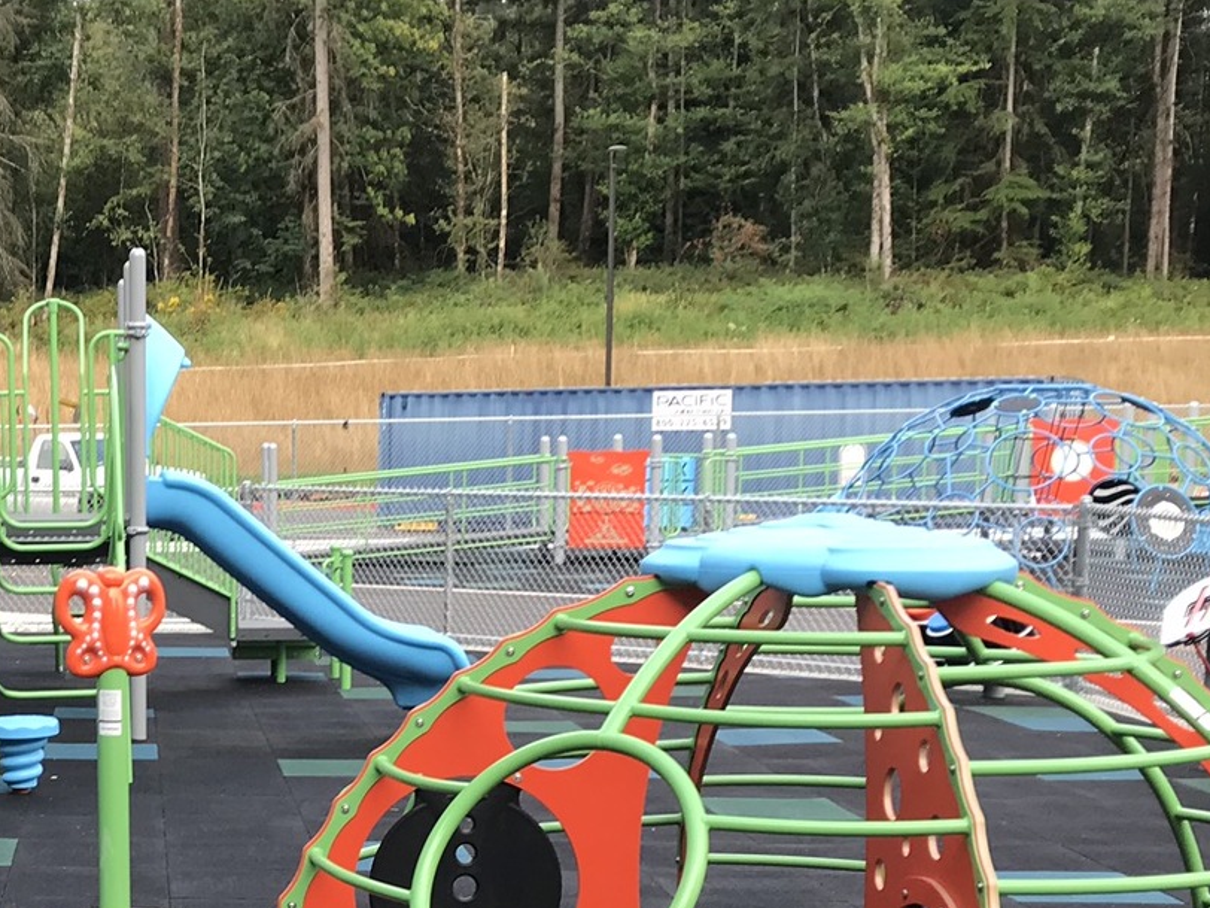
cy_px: 854
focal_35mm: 69
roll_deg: +0.5
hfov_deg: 27.2
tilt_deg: -10.0
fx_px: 2412
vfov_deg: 20.8
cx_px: 125
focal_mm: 3.99
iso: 20
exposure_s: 1/197
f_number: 1.8
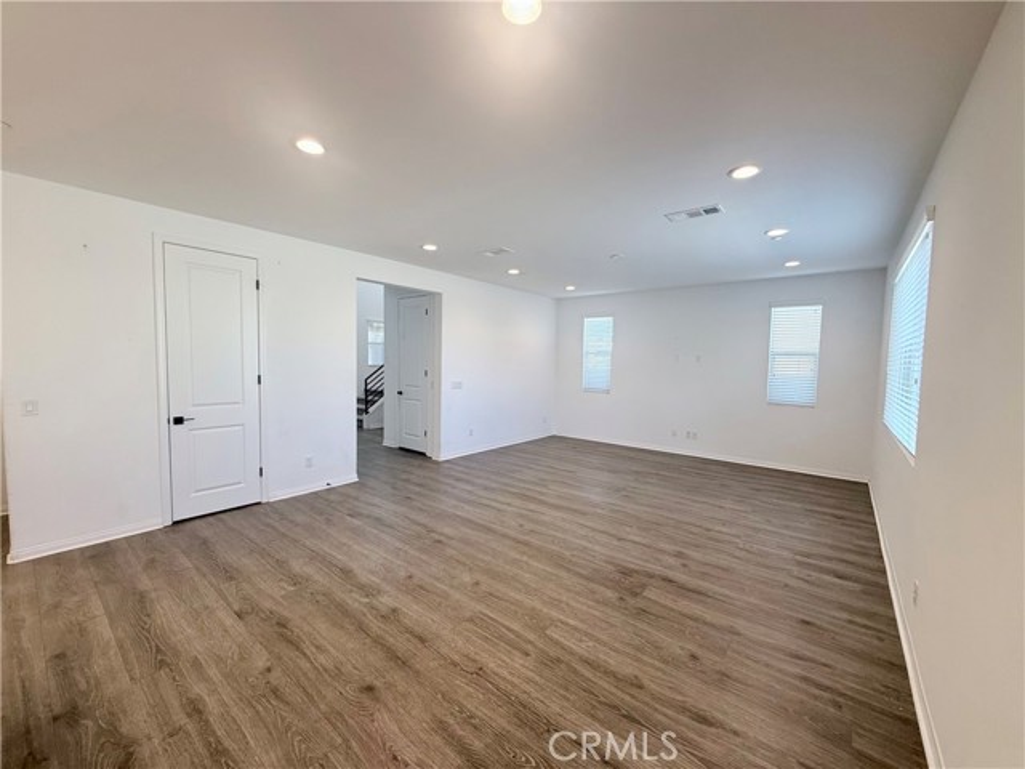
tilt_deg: -3.4
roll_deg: -1.4
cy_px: 384
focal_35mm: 14
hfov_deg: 102.1
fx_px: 415
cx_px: 512
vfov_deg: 85.7
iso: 100
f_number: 2.2
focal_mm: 2.22
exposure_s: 1/120
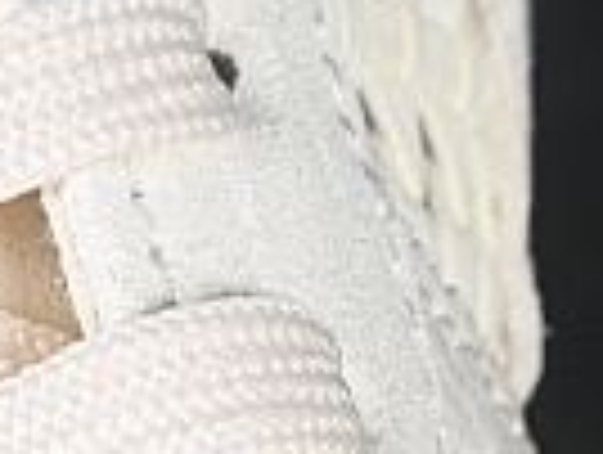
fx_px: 10139
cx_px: -554
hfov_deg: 3.4
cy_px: -481
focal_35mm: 581
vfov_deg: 2.6
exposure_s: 1/80
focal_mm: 50
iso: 160
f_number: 7.1
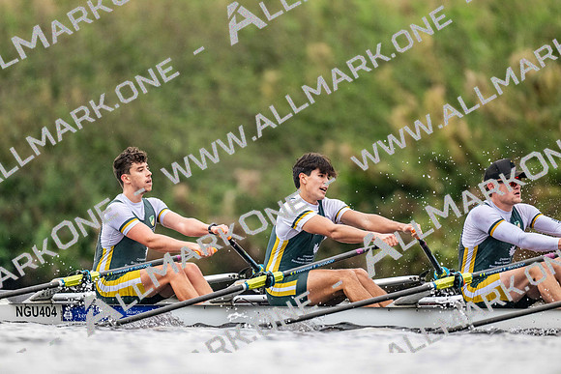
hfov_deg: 3.4
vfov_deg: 2.3
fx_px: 9352
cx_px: 280
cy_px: 187
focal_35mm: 600
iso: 4000
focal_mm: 600
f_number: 4
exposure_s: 1/2500
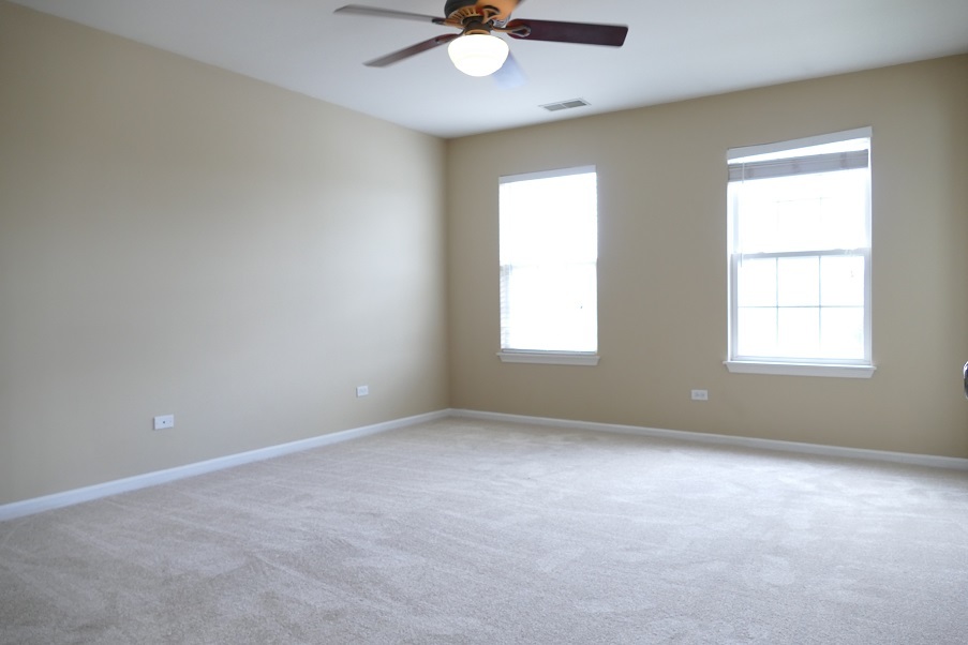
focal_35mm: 25
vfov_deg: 51.3
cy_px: 322
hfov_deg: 71.5
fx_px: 672
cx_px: 484
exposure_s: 1/60
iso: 320
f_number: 2.8
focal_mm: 9.24
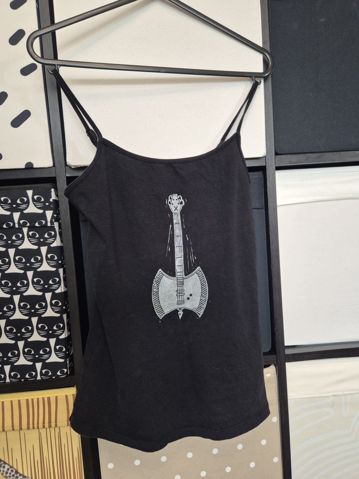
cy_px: 240
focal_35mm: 23
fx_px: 318
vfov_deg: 73.9
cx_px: 180
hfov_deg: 58.9
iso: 500
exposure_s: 1/100
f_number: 1.8
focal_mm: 5.4
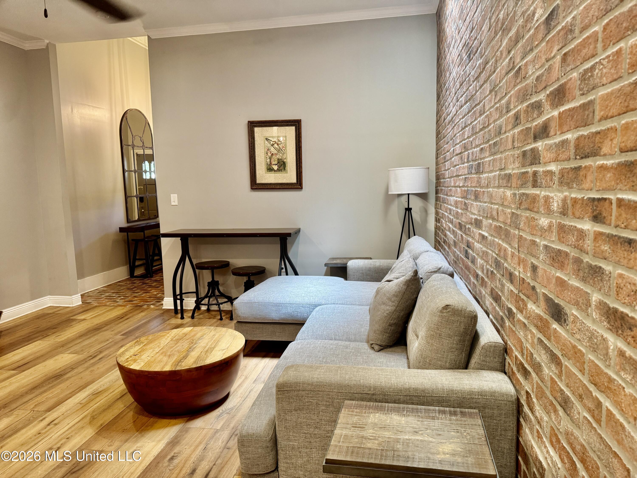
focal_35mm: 24
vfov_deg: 56.8
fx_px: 442
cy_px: 239
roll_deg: +2.3
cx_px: 318
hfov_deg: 71.6
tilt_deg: -6.7
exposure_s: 1/60
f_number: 1.78
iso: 200
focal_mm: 6.76
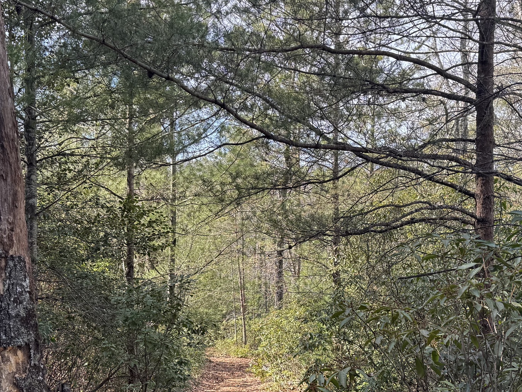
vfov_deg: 28.9
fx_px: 754
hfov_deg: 38.2
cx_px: 260
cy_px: 260
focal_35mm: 50
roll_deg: -0.2
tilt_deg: -5.0
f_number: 1.78
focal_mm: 6.76
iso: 80
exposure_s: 1/518
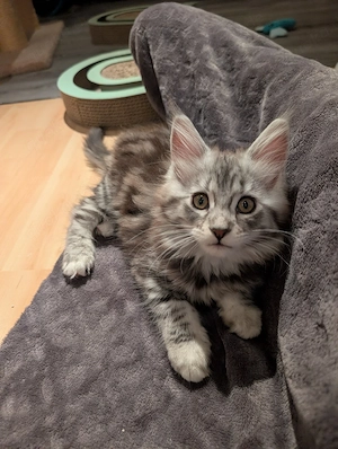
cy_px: 224
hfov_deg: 57.0
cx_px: 169
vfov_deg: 71.5
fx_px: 311
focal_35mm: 24
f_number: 1.68
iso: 1102
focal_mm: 6.9
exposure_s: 1/100
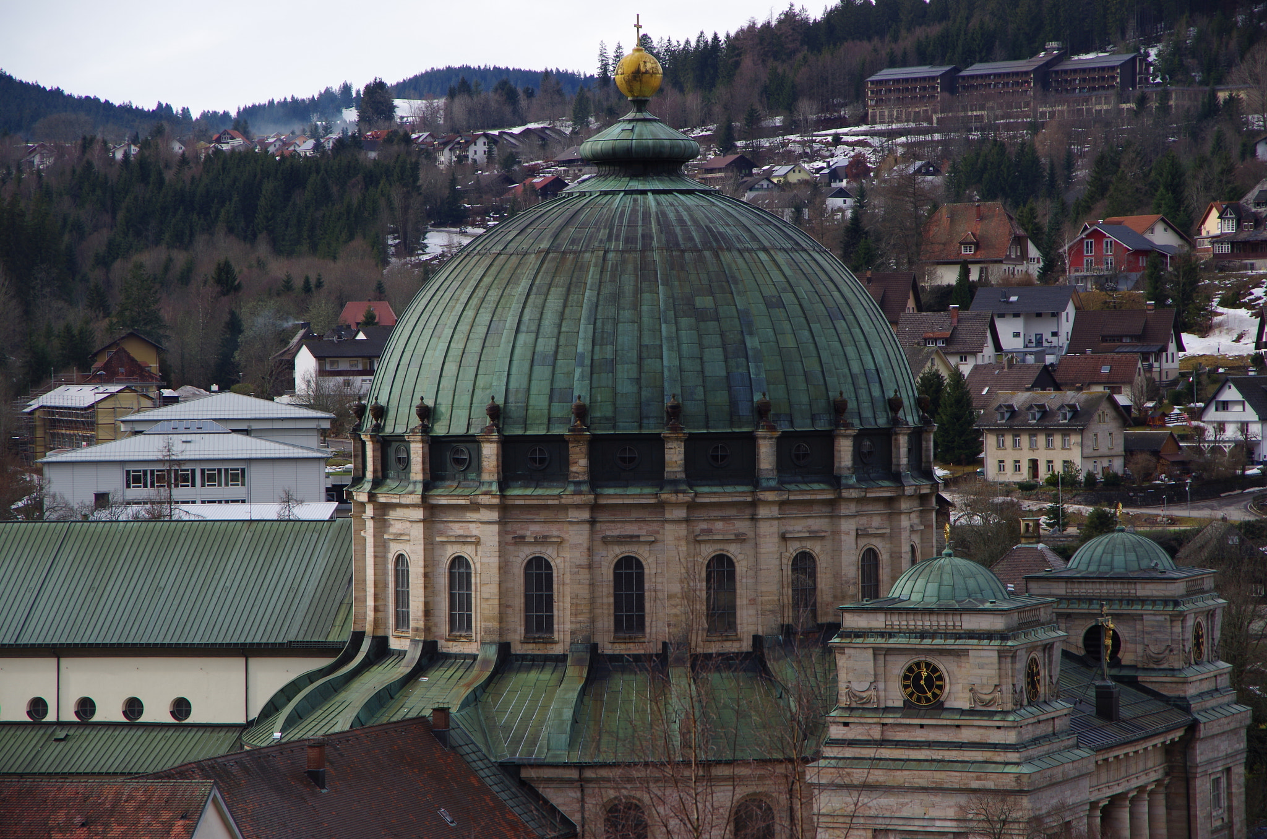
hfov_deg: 17.5
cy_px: 420
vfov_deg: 11.7
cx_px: 634
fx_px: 4109
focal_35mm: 117
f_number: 7.1
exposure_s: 1/125
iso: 100
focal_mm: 78
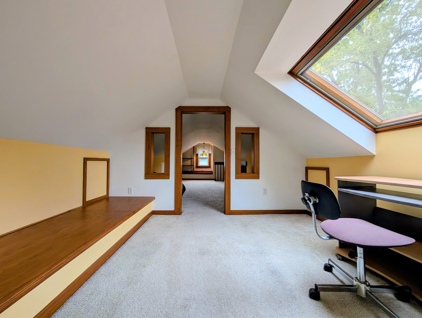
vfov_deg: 94.7
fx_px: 147
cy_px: 159
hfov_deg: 110.5
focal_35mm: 12
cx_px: 211
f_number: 1.7
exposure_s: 1/181
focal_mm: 2.02
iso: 51
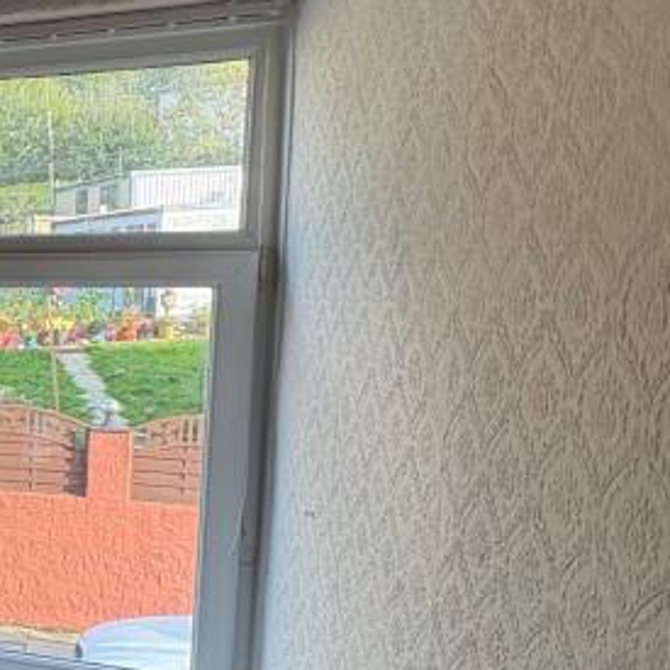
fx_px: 1007
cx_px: -431
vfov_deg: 36.7
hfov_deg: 24.4
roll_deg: +0.3
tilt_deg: -5.6
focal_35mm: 46
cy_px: 380
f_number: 2.2
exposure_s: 1/132
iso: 64
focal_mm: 2.22
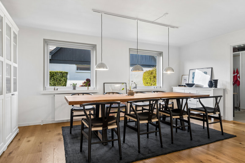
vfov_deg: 56.1
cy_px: 82
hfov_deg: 77.3
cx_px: 122
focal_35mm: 22
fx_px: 153
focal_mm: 15
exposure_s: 1/13
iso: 200
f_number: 8
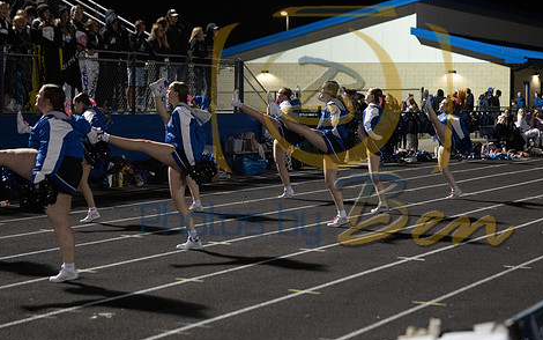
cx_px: 308
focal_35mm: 88
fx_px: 1303
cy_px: 125
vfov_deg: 14.8
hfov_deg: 23.5
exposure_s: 1/400
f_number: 2.8
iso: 4000
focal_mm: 70
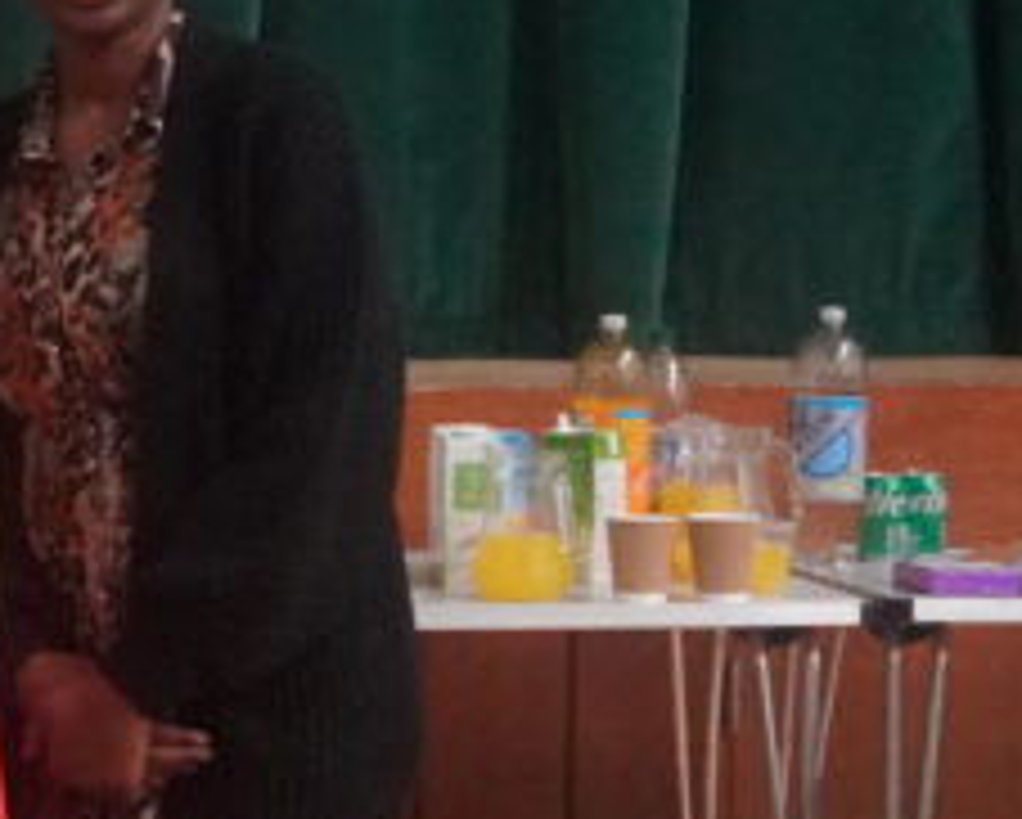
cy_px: 551
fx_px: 4423
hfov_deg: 12.0
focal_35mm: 146
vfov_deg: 10.6
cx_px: -882
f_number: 4.5
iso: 6400
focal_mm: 23
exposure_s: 1/80
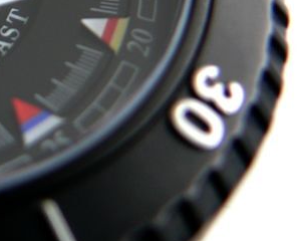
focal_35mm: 114
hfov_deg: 15.9
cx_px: -103
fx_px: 1016
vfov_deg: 13.2
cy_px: -45
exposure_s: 1/40
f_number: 2.8
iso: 100
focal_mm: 7.4
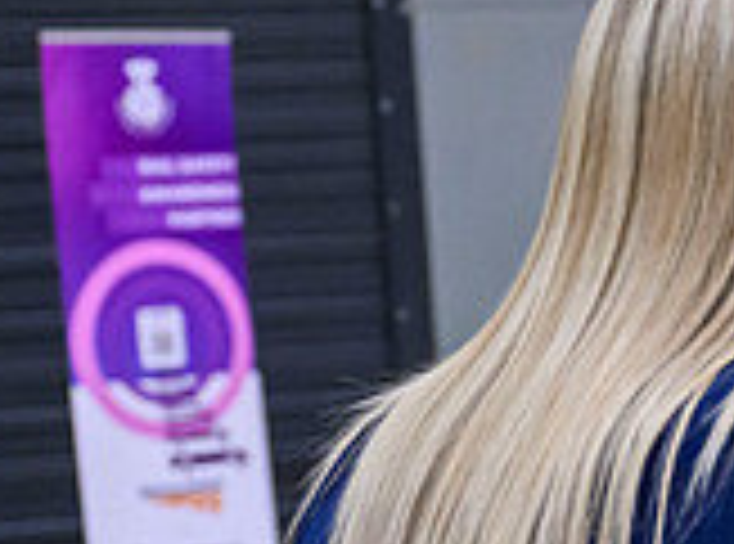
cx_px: 1360
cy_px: 563
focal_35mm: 163
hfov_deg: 11.2
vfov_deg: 9.0
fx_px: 3444
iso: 5000
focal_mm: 39
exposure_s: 1/640
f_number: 3.5
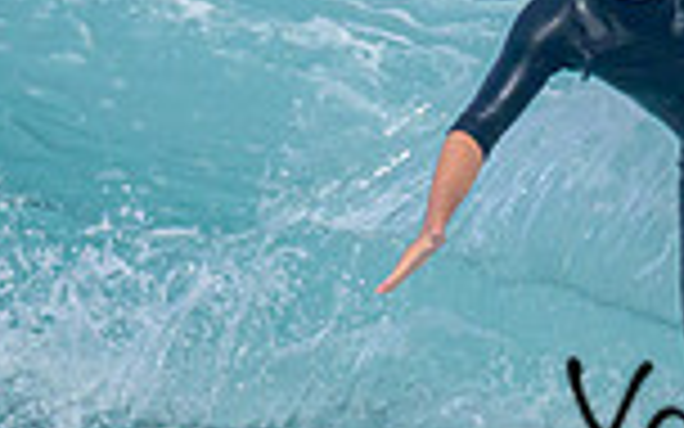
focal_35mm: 3593
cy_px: 323
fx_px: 66978
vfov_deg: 0.4
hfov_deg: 0.6
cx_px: 912
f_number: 11
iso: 900
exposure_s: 1/1600
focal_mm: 660
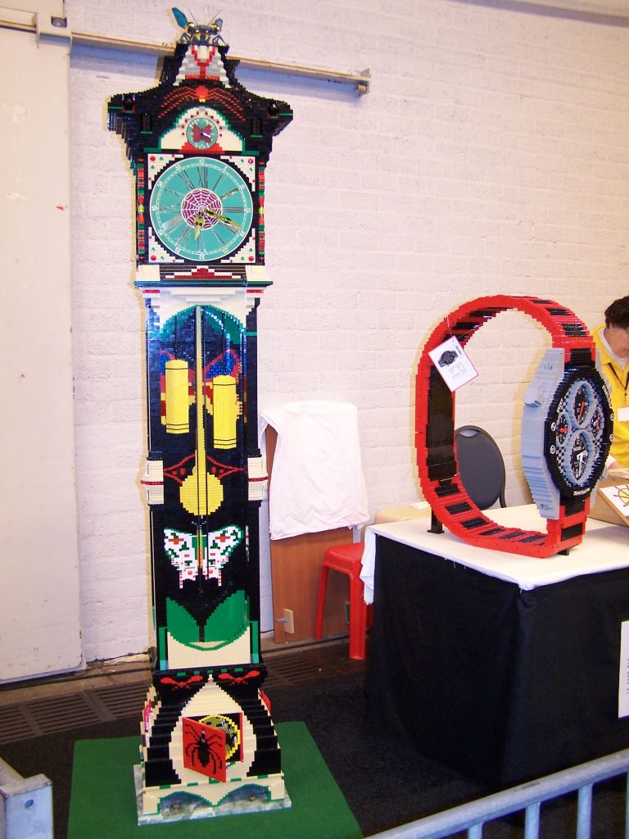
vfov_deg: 49.0
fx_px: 921
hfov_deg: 37.7
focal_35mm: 38
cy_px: 420
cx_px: 314
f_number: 2.8
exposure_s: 1/8
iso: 140
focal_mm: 6.3
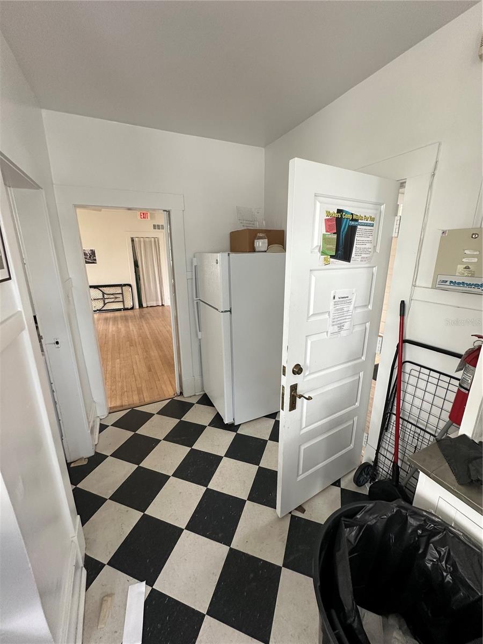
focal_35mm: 14
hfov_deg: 85.7
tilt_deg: -13.5
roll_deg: -1.2
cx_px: 242
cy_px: 322
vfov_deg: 102.1
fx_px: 260
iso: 125
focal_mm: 2.22
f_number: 2.2
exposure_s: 1/99
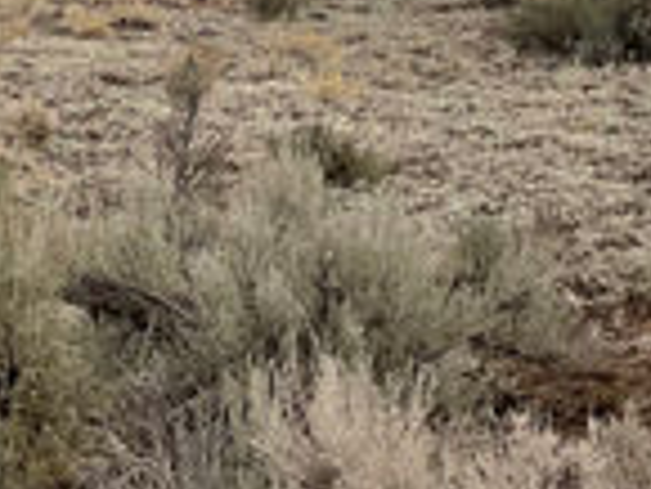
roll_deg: +0.5
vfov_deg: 12.0
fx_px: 2165
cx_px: 916
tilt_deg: +6.7
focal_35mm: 115
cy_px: -359
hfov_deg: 16.0
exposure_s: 1/7299
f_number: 1.6
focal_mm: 4.2
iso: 32
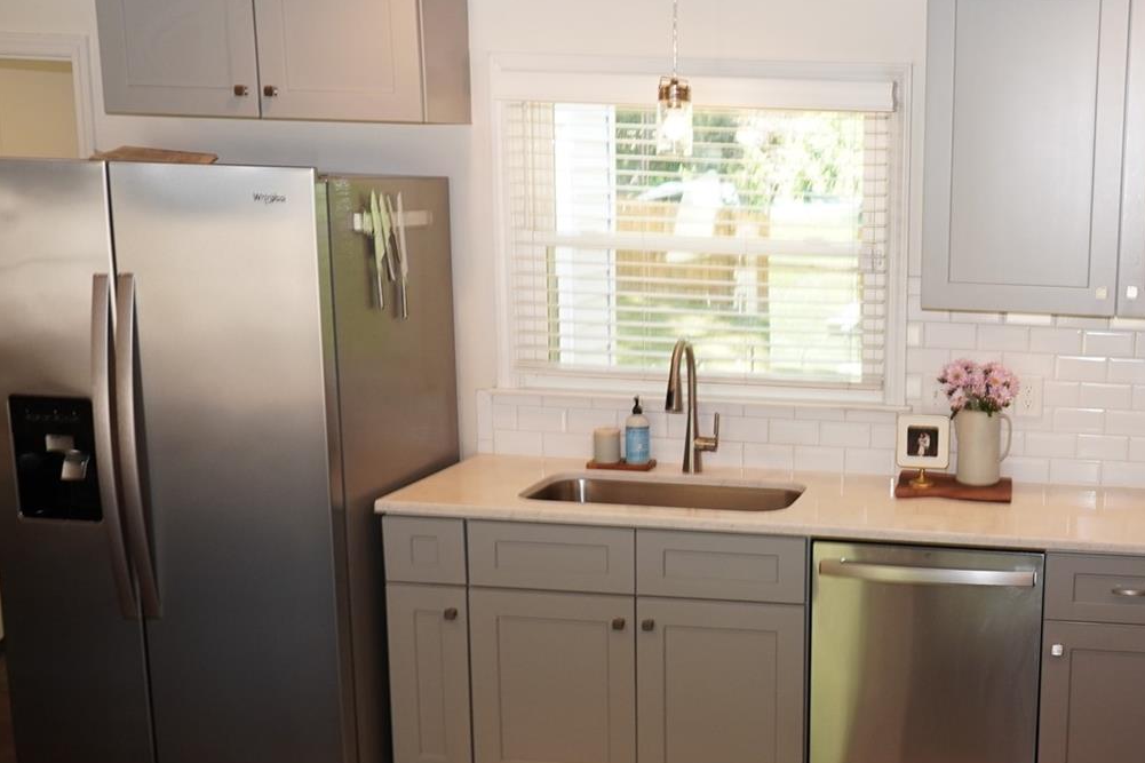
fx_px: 1463
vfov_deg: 29.1
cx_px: 1004
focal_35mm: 46
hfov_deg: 40.0
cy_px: 463
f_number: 4
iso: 320
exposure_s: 1/60
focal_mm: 15
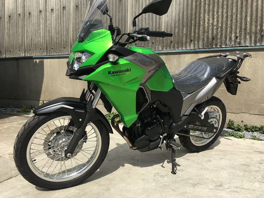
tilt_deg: -3.9
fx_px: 221
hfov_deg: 61.7
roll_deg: -1.1
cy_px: 99
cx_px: 132
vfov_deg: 48.2
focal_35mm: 29
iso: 25
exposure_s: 1/1876
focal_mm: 4.15
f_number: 2.2
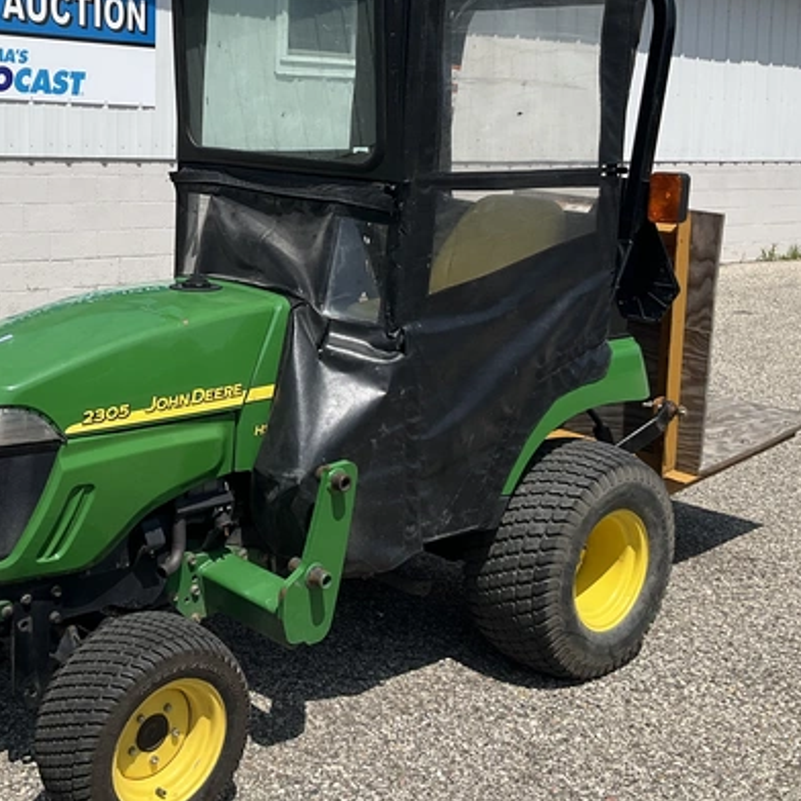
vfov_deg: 34.5
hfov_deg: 34.0
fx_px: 1283
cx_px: 206
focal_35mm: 49
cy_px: 314
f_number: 1.8
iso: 25
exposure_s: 1/2959
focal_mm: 3
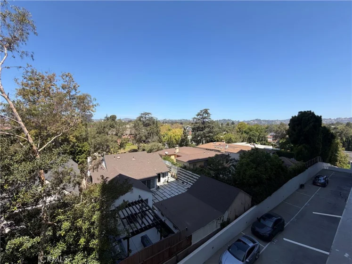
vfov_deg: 85.7
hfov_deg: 102.1
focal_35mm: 14
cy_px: 132
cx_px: 176
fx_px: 142
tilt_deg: -2.3
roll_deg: -0.9
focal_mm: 2.22
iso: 32
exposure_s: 1/770
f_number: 2.2
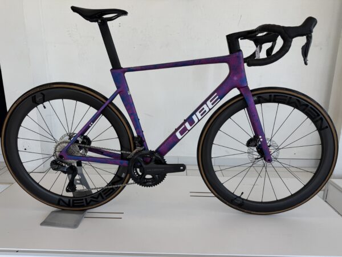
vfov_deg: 56.8
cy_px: 128
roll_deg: -0.9
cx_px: 171
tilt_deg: -13.7
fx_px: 237
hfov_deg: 71.6
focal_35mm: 24
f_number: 1.78
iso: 80
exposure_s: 1/575
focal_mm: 6.76
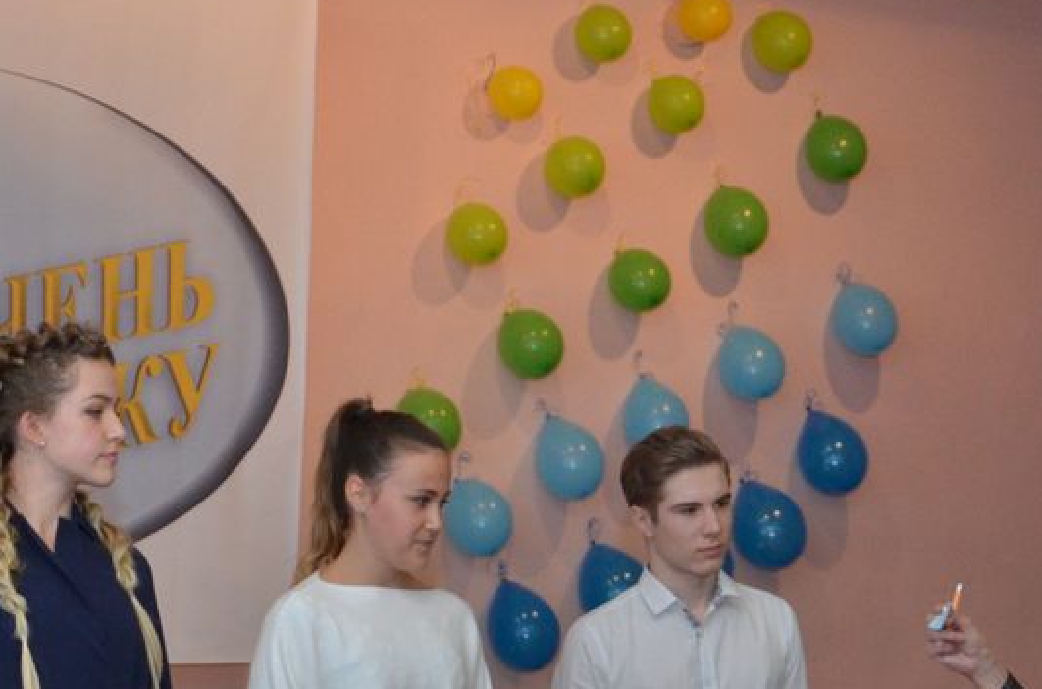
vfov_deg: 14.2
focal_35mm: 95
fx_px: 2742
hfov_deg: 21.1
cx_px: 116
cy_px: 598
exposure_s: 1/250
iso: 1000
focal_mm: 24
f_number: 3.8
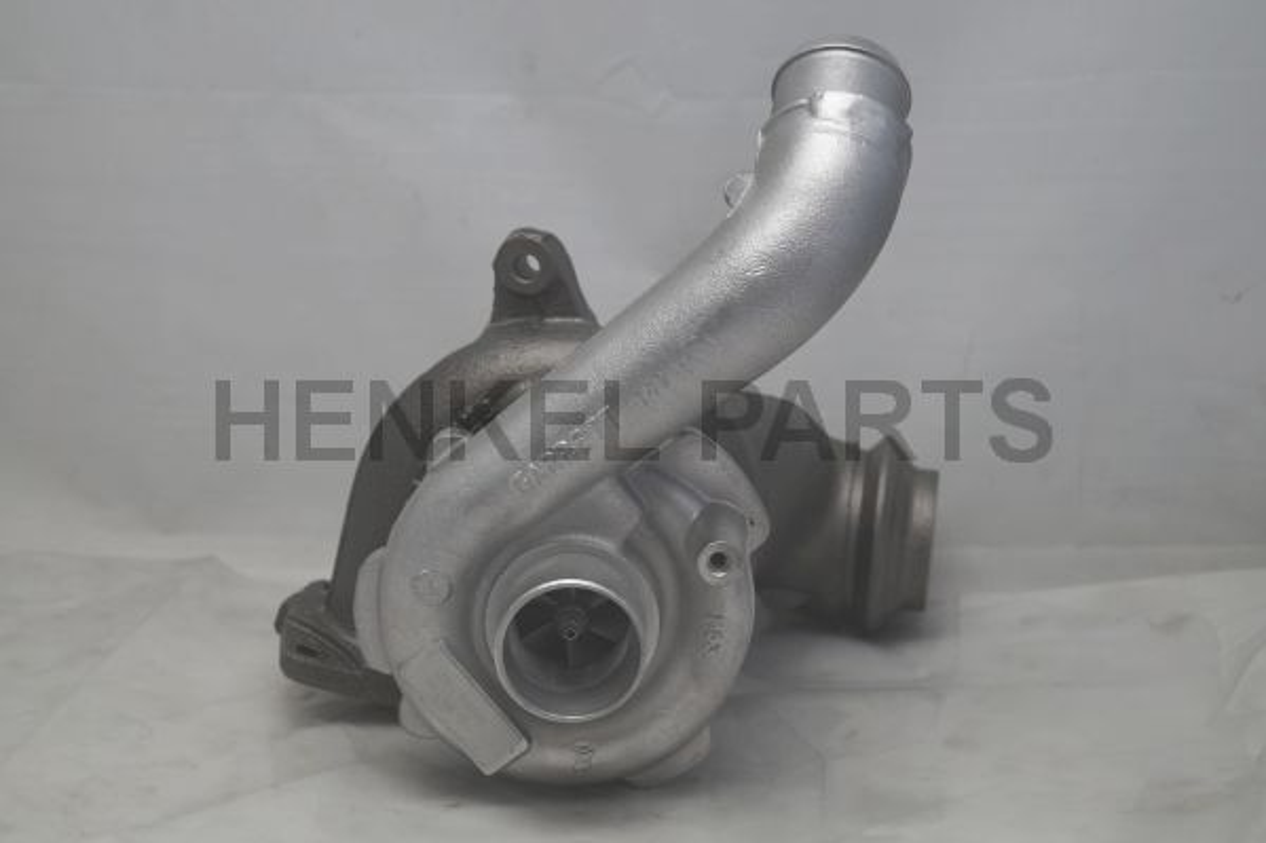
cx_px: 633
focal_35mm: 68
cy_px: 422
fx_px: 2373
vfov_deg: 20.2
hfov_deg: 29.9
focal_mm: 45
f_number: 5.6
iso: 800
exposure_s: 1/160
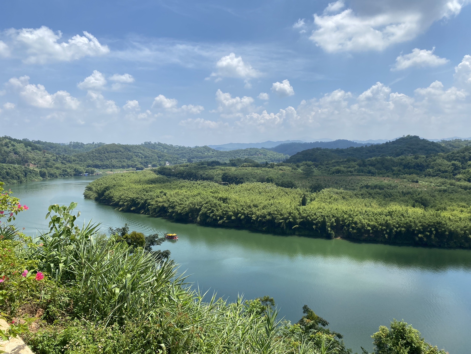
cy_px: 177
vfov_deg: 53.1
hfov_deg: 67.3
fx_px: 354
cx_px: 236
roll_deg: -0.2
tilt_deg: -5.3
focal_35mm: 26
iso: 32
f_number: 1.8
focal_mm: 4.25
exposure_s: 1/3497
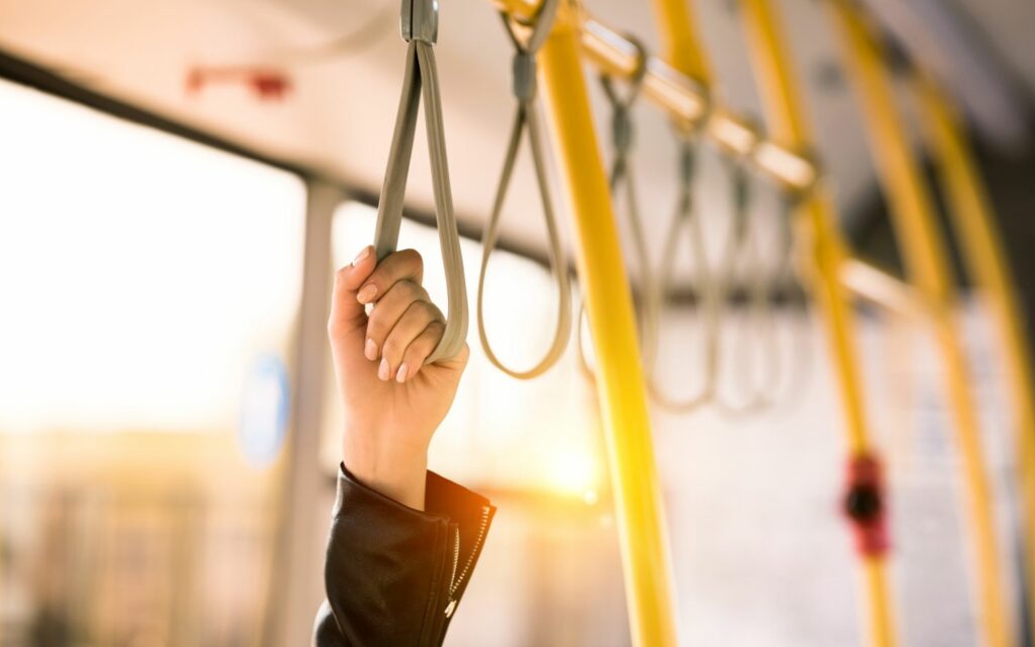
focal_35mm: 138
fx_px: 3892
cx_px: 518
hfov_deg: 15.1
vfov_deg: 9.5
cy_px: 329
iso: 160
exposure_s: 1/250
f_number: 3.2
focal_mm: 135
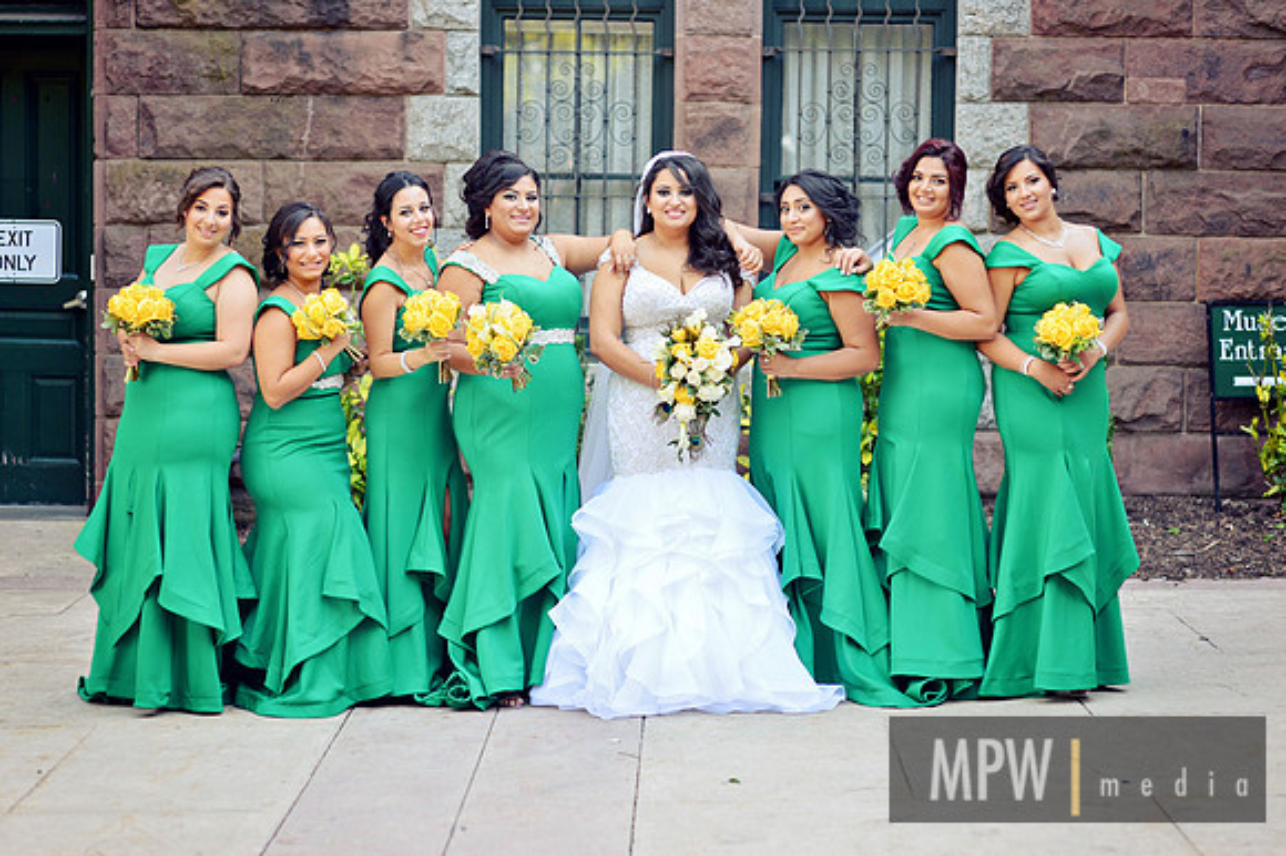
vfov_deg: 16.1
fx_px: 3035
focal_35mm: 85
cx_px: 643
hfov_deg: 23.9
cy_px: 428
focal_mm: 85
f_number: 2.8
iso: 400
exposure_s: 1/400
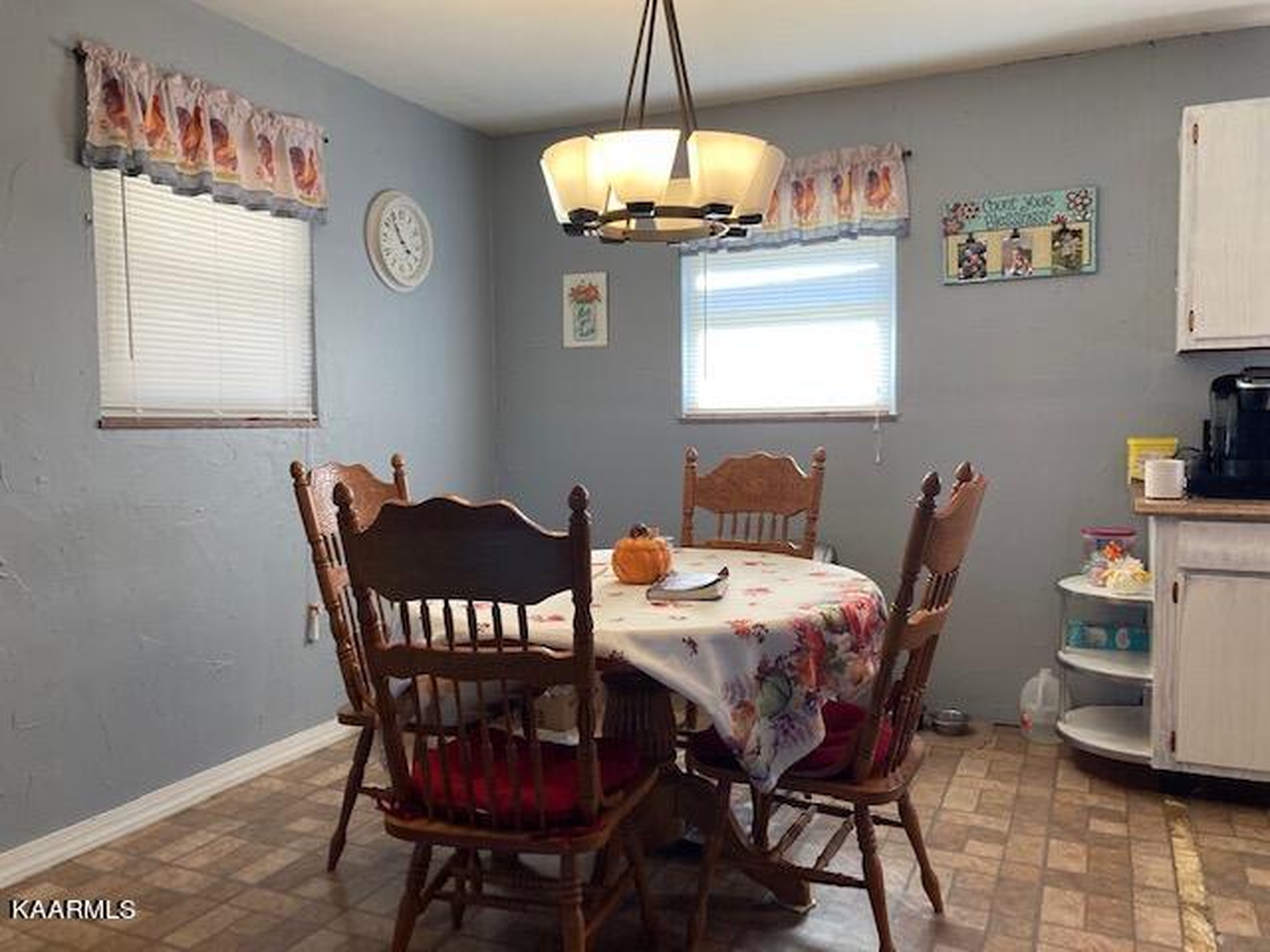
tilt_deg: -1.4
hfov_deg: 63.4
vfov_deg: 49.7
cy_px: 476
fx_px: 1027
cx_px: 635
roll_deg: +0.6
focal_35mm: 28
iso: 50
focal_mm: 3.99
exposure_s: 1/60
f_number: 1.8
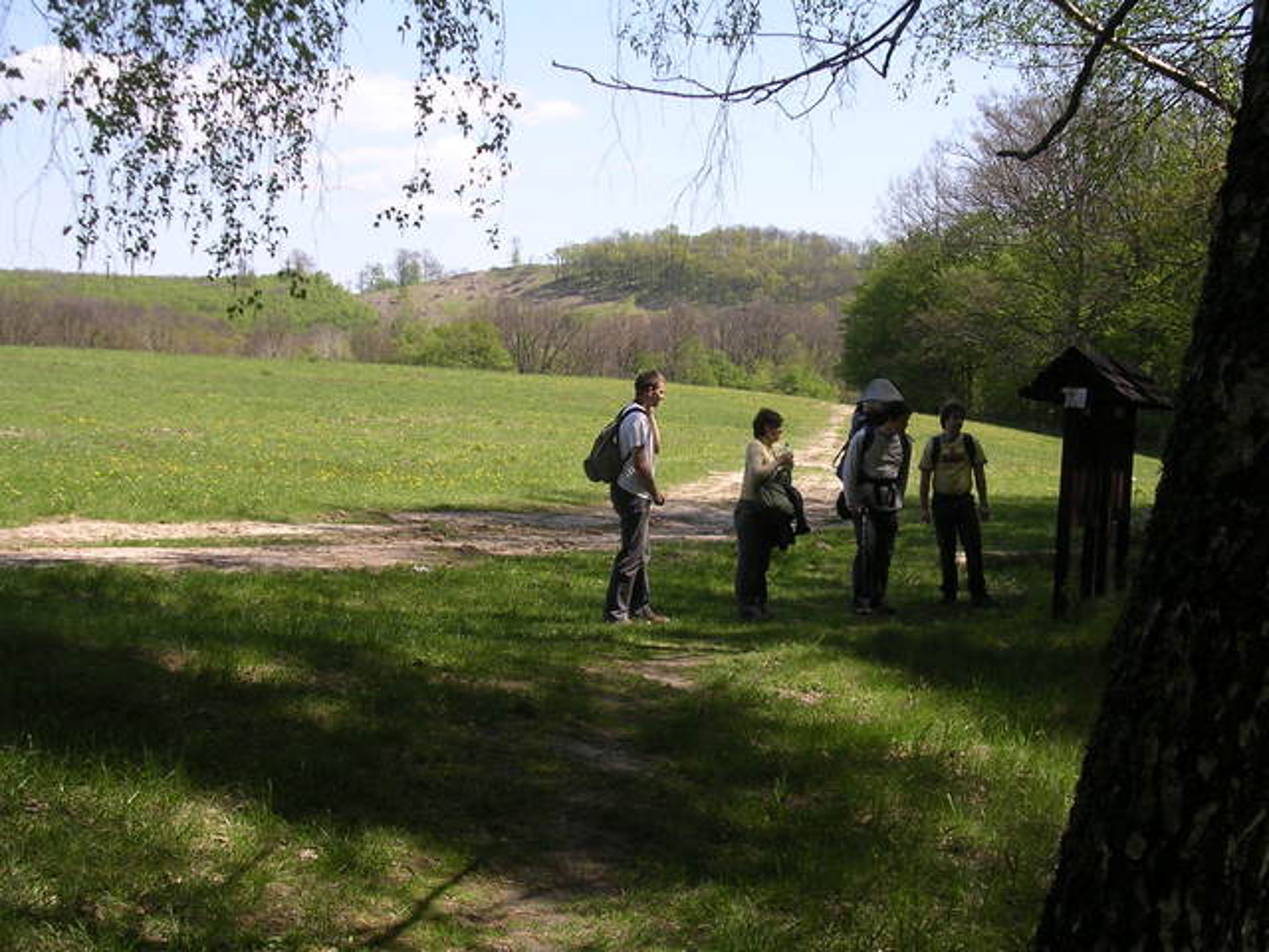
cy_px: 476
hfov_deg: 36.2
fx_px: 1943
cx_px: 634
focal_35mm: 53
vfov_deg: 27.5
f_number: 3.2
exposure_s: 1/424
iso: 100
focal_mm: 8
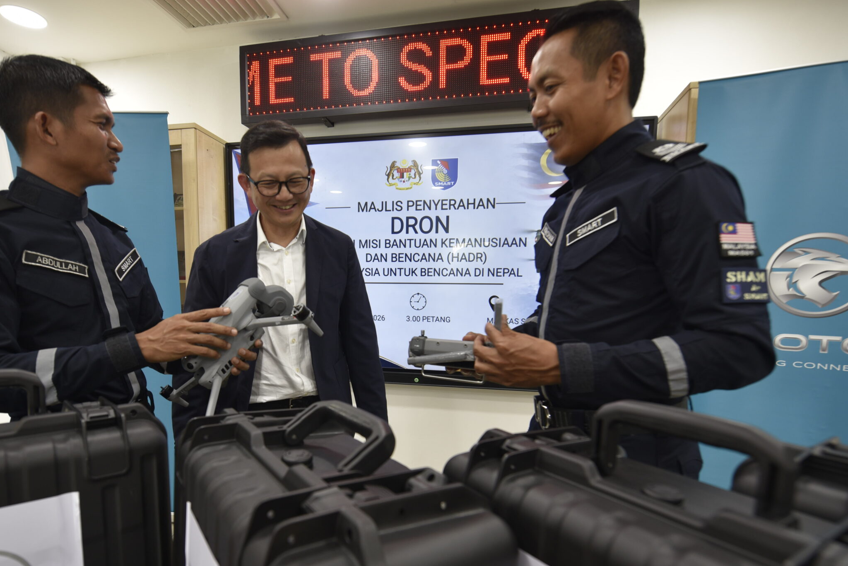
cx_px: 391
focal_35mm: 20
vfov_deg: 61.5
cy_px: 337
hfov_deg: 83.8
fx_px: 471
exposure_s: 1/80
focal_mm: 16
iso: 400
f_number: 4.5
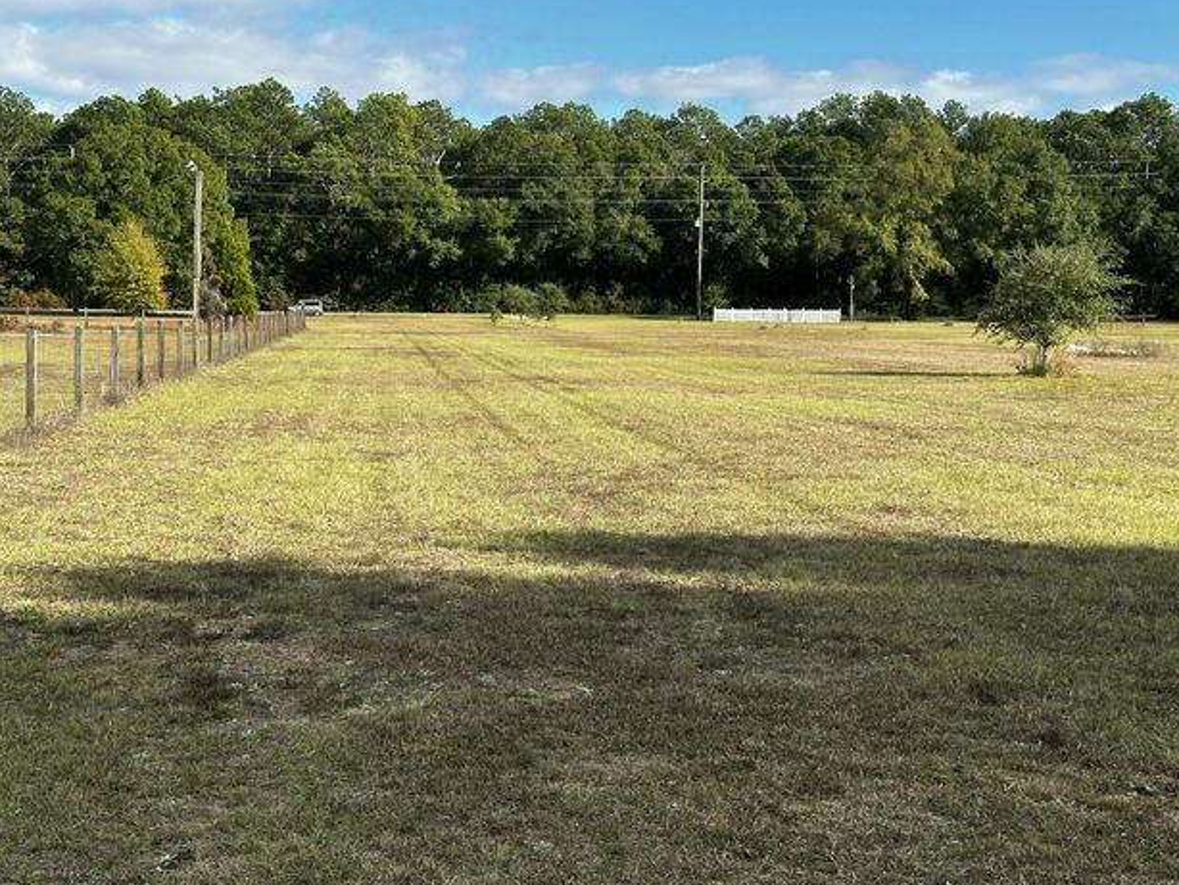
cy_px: 436
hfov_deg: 38.2
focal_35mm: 50
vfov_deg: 29.1
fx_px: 1704
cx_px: 582
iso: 64
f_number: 1.78
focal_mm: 6.86
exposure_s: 1/2028
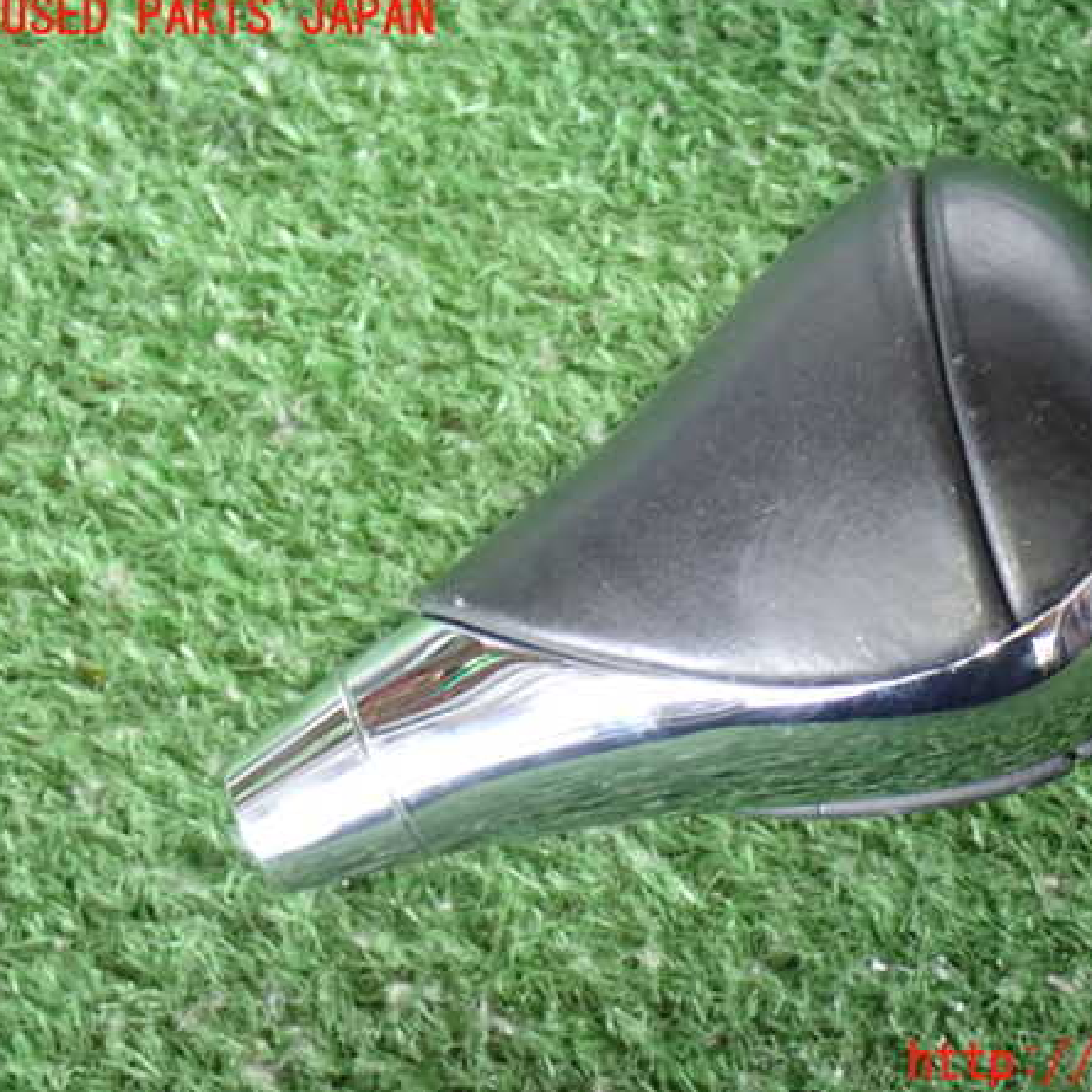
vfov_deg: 18.9
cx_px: 726
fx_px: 3284
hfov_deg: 18.8
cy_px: 541
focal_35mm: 92
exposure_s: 1/20
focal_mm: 13.65
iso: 800
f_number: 4.1
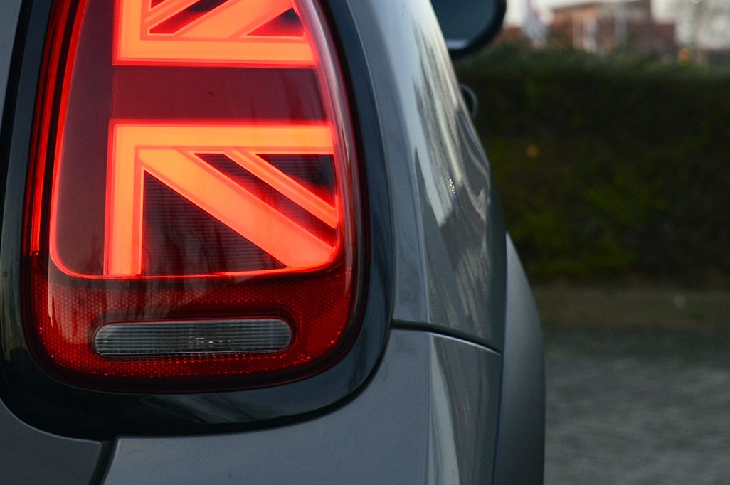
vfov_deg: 12.0
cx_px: 157
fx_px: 2309
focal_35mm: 114
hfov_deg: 17.8
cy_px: 178
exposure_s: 1/60
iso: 450
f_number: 8
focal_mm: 48
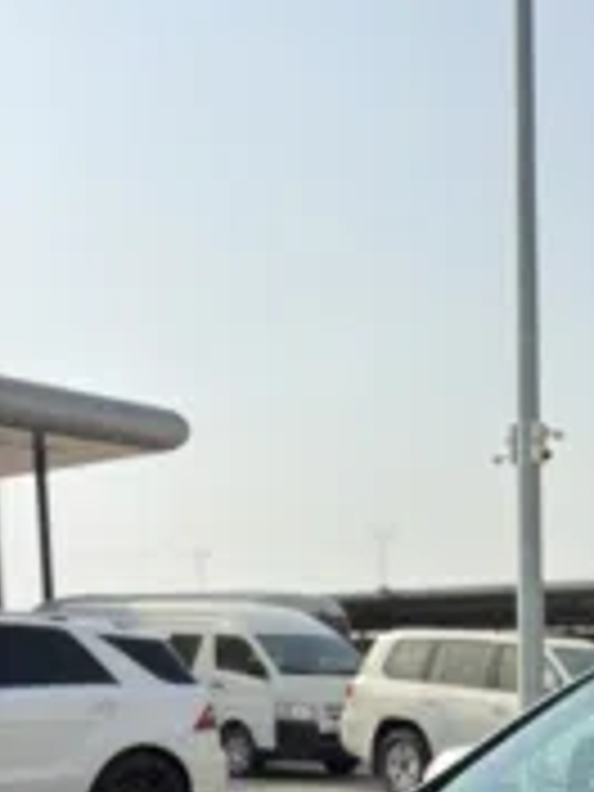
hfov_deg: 23.2
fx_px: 1350
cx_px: 670
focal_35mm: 59
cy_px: 864
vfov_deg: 29.6
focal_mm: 5.96
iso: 50
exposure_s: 1/2451
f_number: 1.6
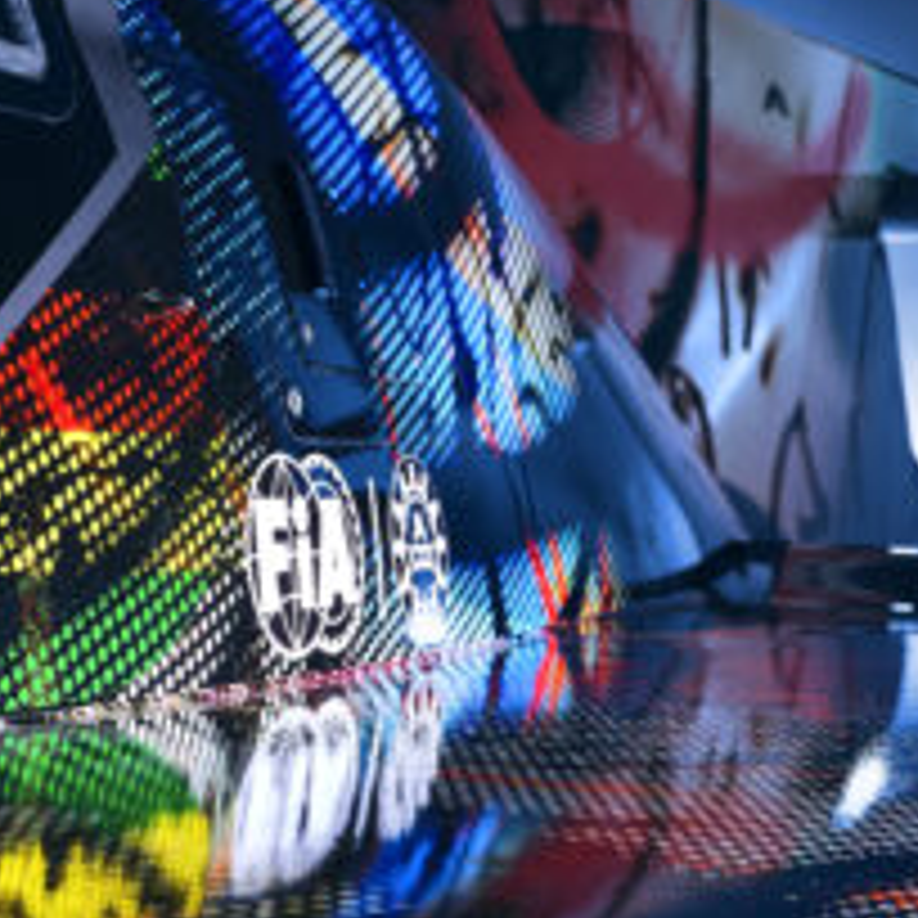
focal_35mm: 97
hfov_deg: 17.9
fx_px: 2910
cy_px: 396
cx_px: 540
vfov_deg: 17.9
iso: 400
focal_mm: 44
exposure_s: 1/2.5
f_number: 11
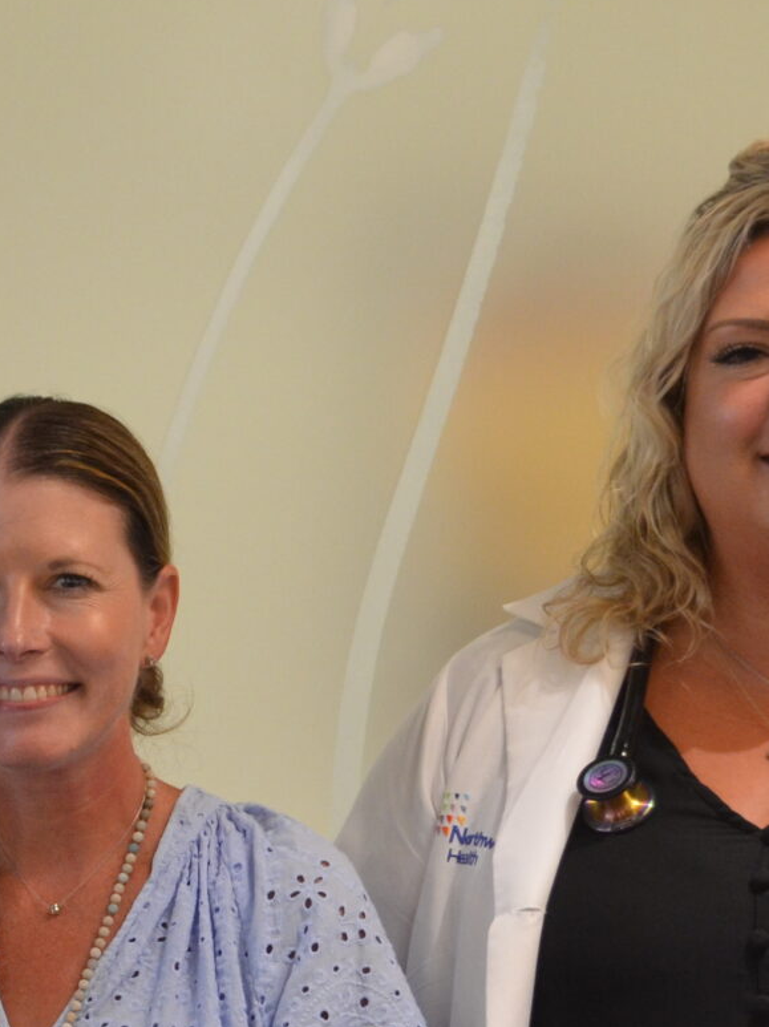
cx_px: -177
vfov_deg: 15.7
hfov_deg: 11.7
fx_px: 3676
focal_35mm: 124
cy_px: 915
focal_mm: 26
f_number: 4.2
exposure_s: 1/30
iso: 900
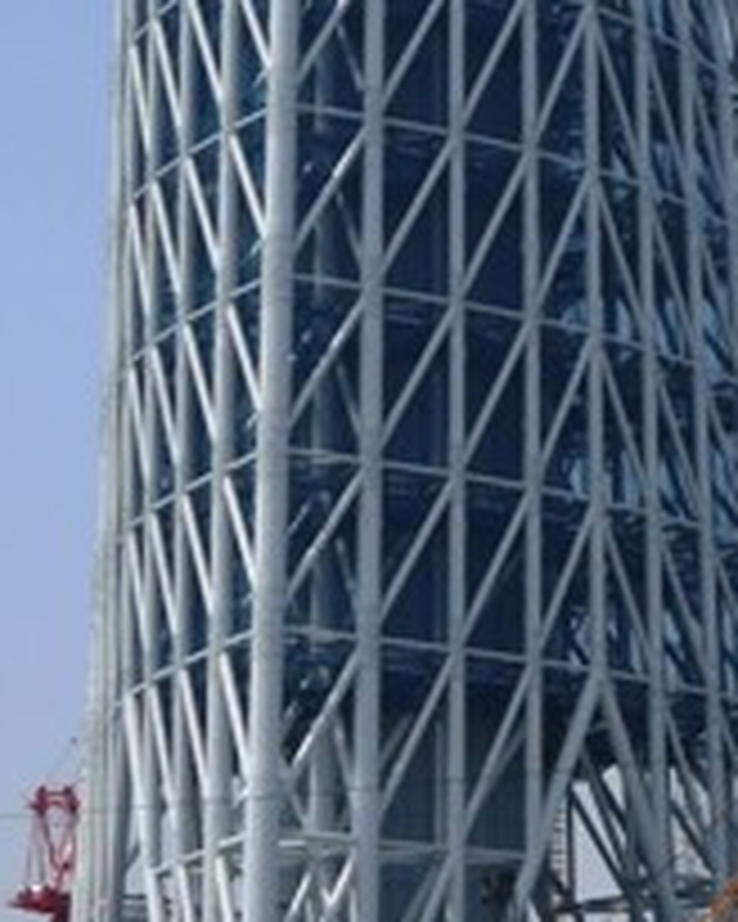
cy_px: 630
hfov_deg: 10.1
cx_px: 673
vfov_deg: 12.7
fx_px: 4150
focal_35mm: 152
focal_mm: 12.8
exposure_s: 1/1000
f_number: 5.6
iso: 80
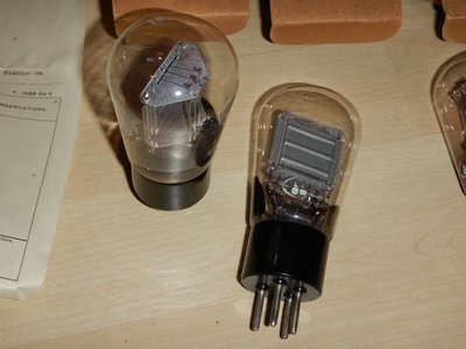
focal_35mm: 61
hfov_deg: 31.7
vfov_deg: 24.0
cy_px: 174
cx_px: 233
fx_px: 821
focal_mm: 11
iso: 200
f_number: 8.9
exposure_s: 1/30
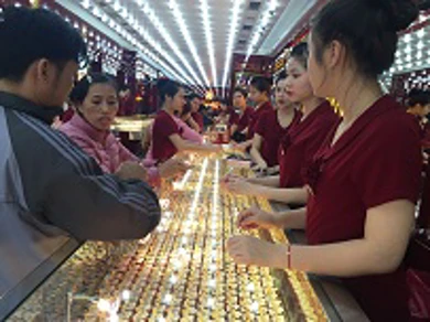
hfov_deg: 61.7
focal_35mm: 29
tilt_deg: -7.1
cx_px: 215
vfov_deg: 48.2
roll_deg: -5.7
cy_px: 161
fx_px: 360
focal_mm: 4.15
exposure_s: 1/120
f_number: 2.2
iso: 50
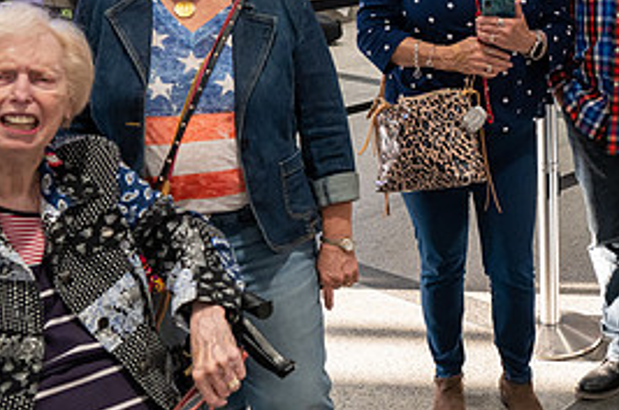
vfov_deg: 21.8
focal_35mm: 62
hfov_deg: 31.0
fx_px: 1064
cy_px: 141
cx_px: 556
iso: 3600
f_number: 4.5
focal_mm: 28.5
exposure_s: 1/200
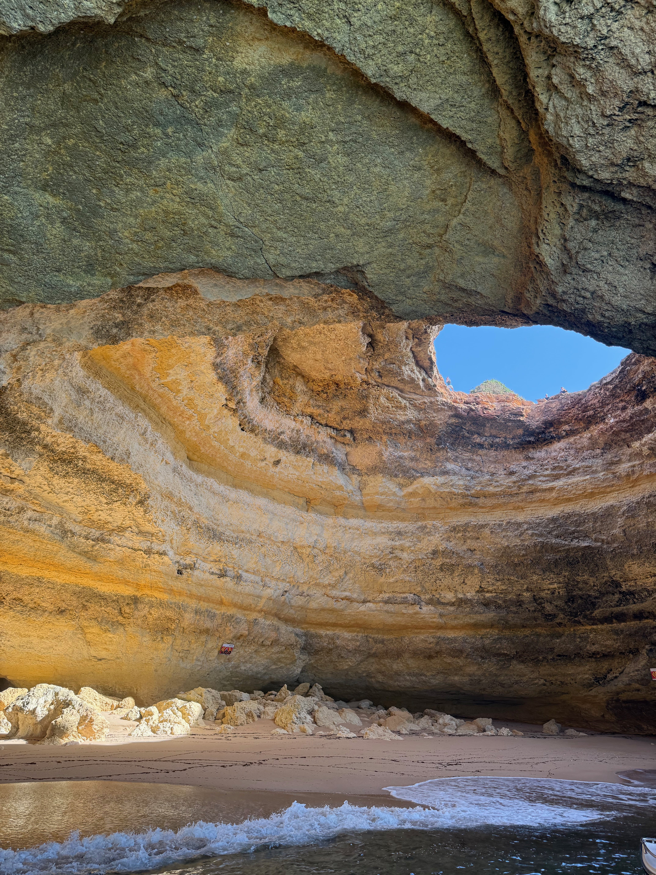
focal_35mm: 24
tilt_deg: +27.7
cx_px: 328
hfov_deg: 56.8
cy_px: 438
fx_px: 606
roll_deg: -2.0
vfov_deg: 71.6
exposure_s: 1/401
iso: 100
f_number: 1.78
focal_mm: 6.76
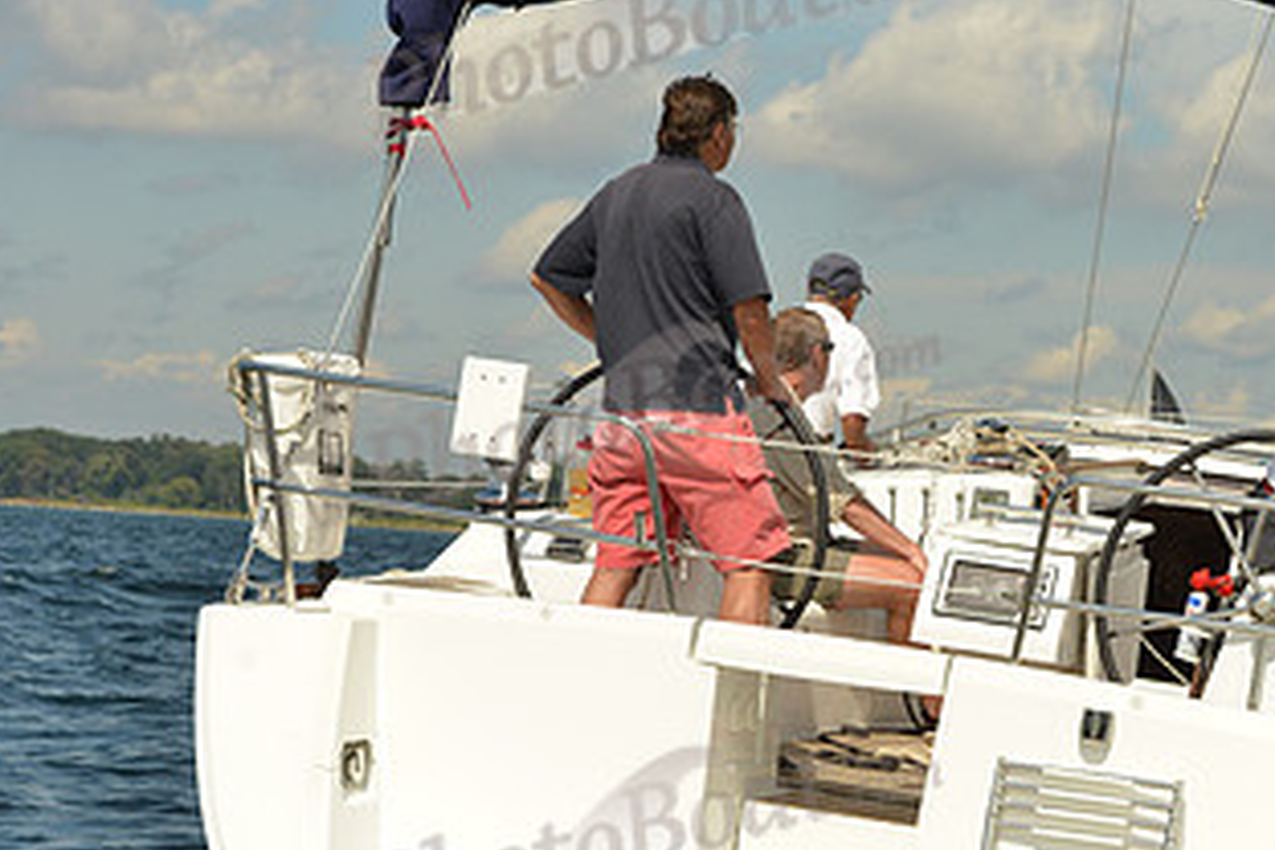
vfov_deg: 10.5
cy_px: 562
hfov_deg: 15.6
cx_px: 1156
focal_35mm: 130
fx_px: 4604
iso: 320
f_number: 10
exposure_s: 1/1250
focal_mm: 70
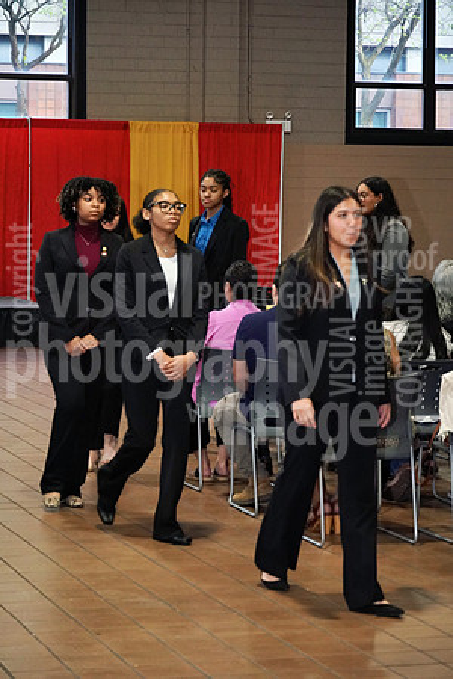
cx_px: 226
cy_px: 340
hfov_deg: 12.5
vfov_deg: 18.7
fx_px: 2067
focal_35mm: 110
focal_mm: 73
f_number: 5.6
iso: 3200
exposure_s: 1/125
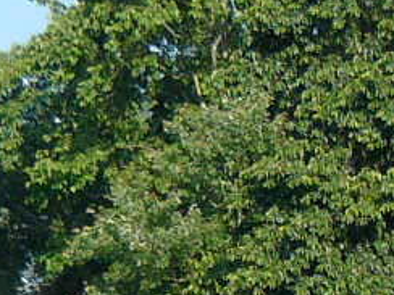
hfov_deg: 6.7
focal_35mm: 294
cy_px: 767
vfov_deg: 4.9
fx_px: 3346
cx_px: 346
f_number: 3.6
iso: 100
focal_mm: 6.1
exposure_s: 1/640
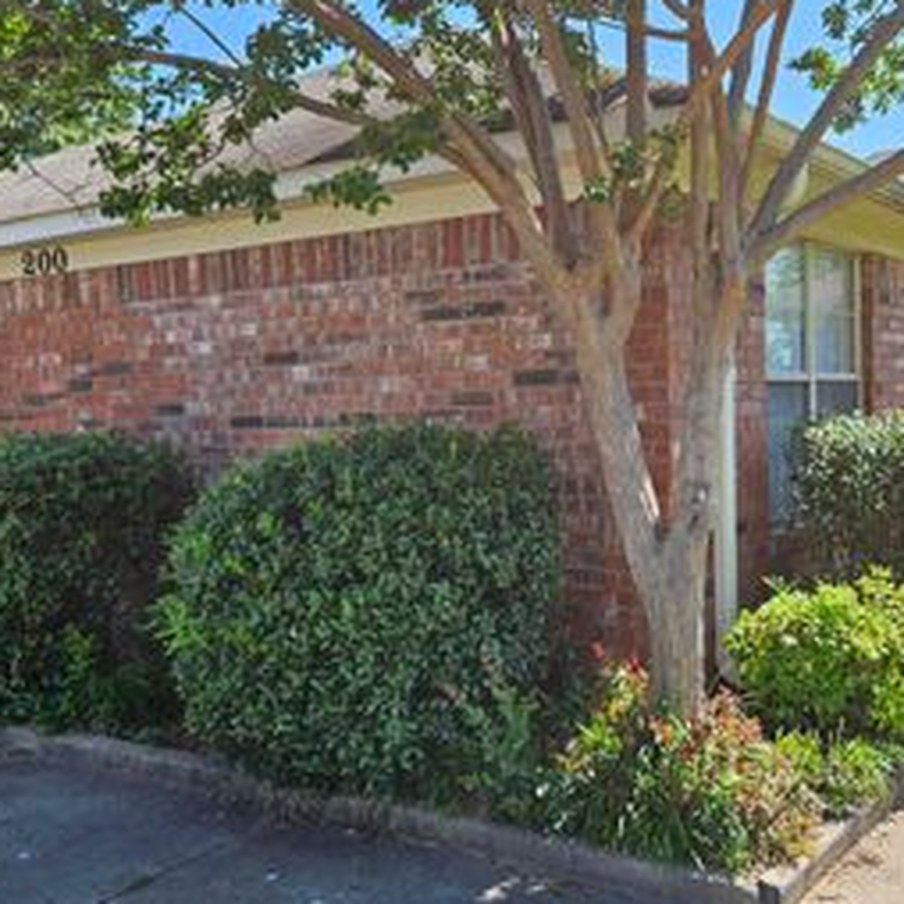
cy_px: 472
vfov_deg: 41.9
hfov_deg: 41.7
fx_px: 1182
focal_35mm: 40
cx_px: 527
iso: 25
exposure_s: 1/628
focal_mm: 5.4
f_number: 1.8
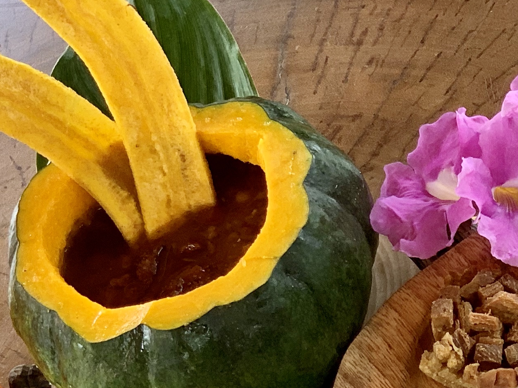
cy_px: 559
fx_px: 2484
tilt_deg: -50.5
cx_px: 363
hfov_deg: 11.9
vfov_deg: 8.8
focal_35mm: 166
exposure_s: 1/122
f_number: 2.4
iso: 50
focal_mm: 6
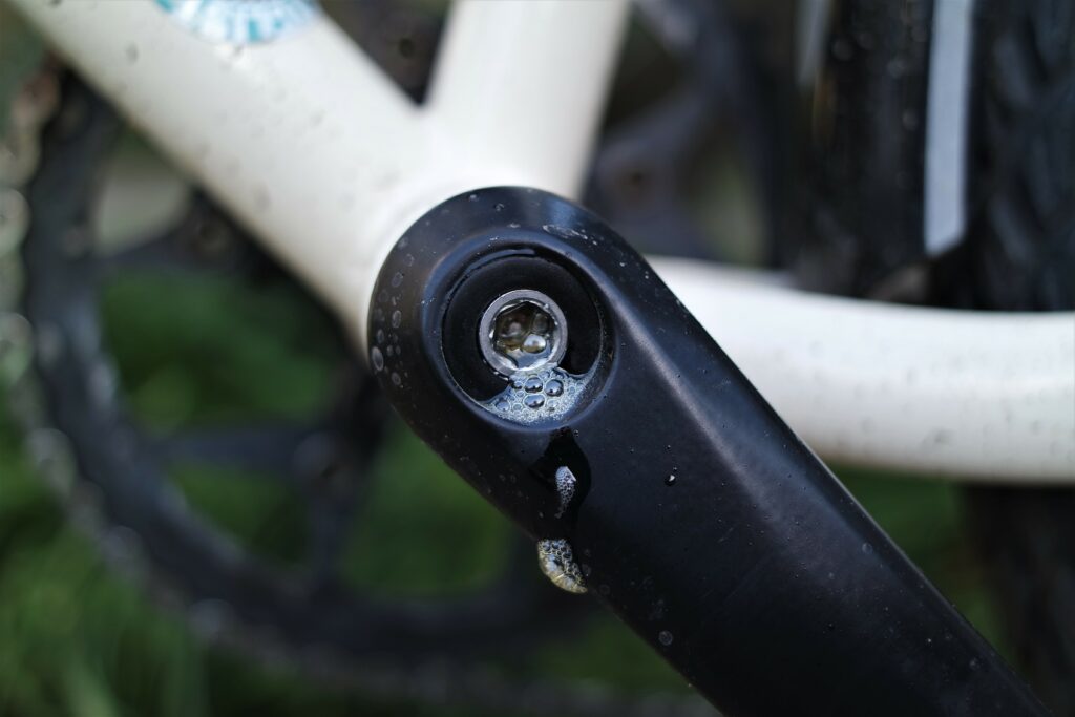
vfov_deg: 29.3
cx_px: 538
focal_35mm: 46
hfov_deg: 42.7
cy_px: 358
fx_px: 1374
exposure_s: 1/160
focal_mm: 30
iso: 100
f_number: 2
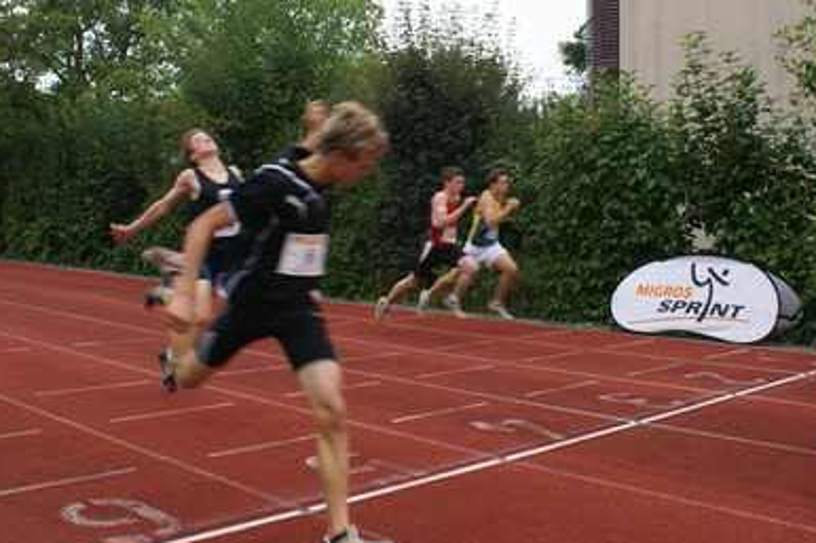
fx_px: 952
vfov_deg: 31.6
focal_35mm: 42
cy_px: 177
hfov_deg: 46.3
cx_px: 461
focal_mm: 20
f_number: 4.5
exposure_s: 1/160
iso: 100
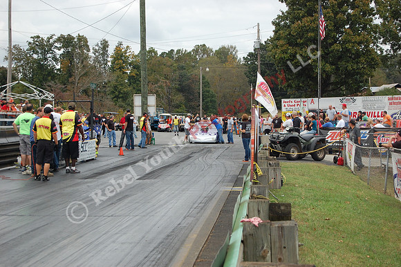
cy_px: 134
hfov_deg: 24.6
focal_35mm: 82
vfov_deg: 16.5
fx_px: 918
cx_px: 200
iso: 400
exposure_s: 1/800
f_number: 5.6
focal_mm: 55
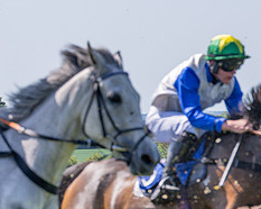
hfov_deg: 7.5
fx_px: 1968
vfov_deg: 6.0
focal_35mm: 255
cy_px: 198
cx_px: -40
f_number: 4
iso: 200
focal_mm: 70
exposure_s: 1/2000
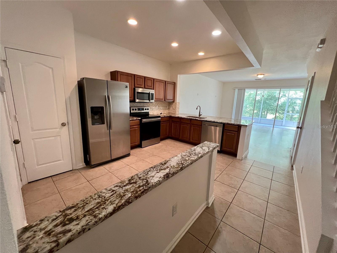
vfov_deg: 89.9
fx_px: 127
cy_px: 126
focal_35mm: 13
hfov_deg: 106.2
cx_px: 168
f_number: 1.8
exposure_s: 1/60
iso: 320
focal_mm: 1.57
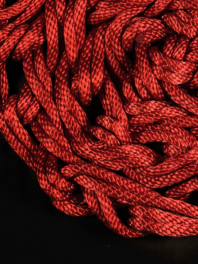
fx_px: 762
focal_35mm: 100
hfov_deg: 14.7
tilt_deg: -78.9
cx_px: 160
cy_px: 38
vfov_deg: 19.4
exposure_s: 1/40
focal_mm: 6.76
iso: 400
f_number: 1.78
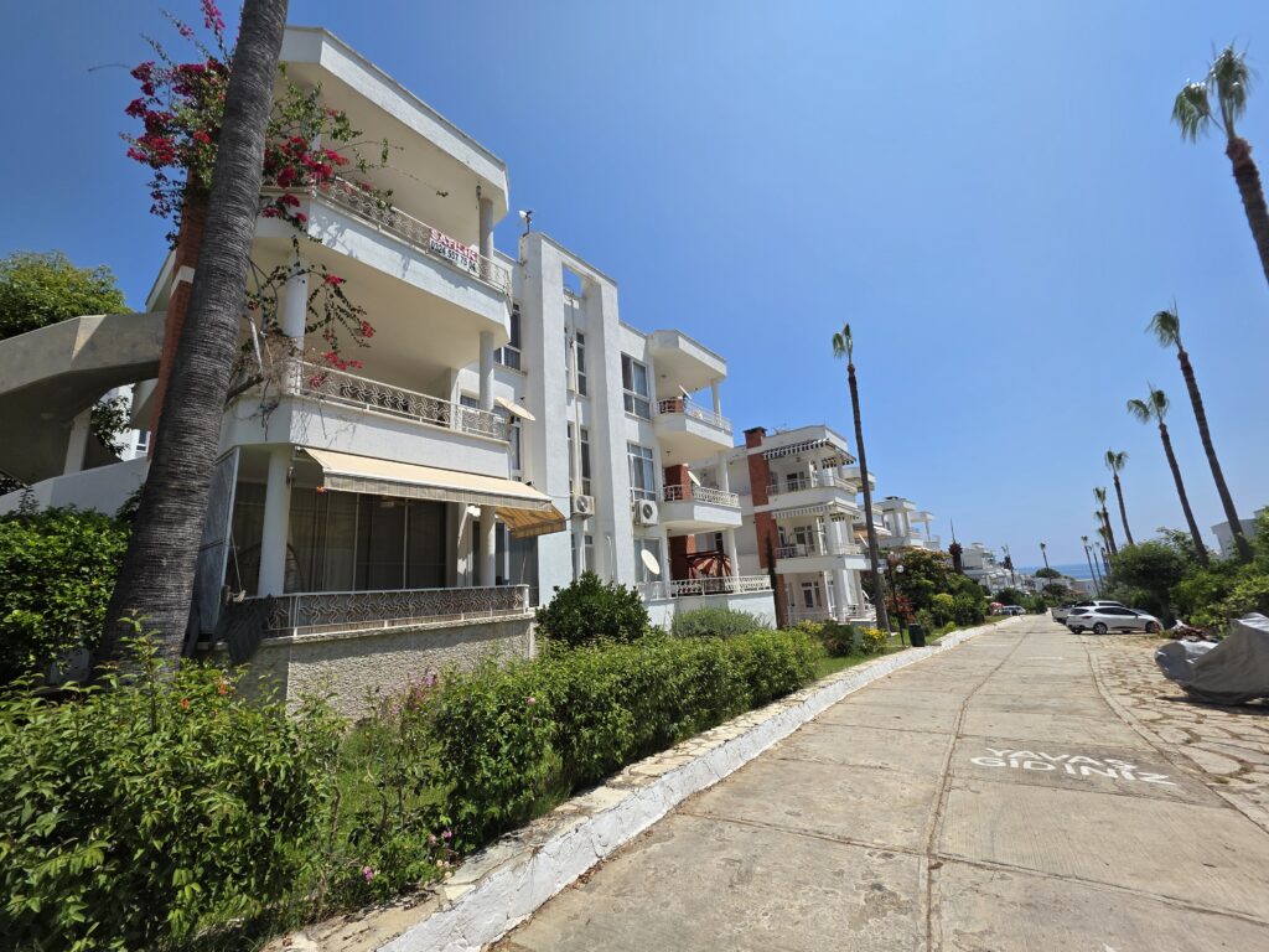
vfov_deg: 89.9
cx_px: 634
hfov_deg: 106.2
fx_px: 477
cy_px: 476
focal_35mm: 13
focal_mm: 2.2
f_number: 1.9
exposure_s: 1/3464
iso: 40
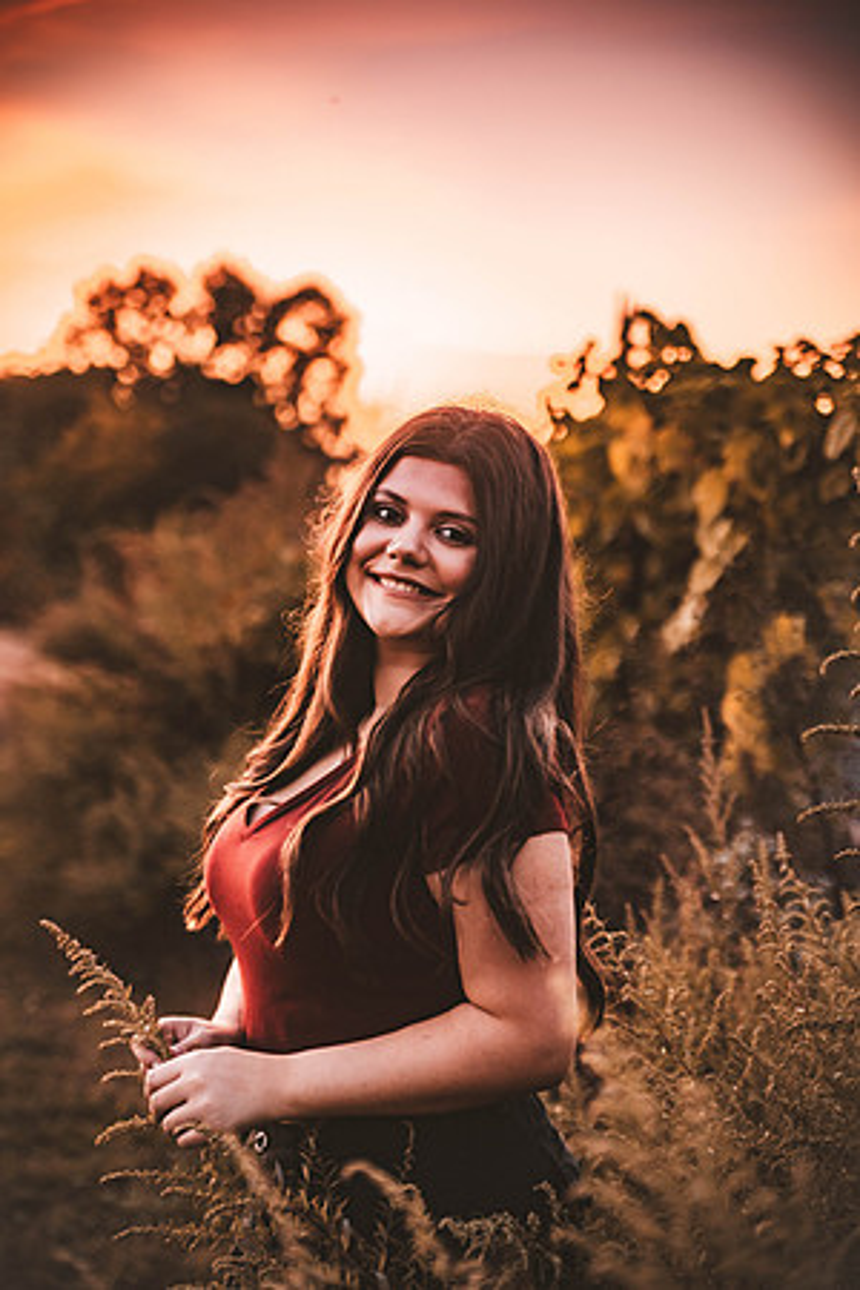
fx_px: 2150
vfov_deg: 33.4
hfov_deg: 22.6
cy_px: 645
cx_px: 430
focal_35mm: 60
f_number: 2.8
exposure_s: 1/100
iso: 1000
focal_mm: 60
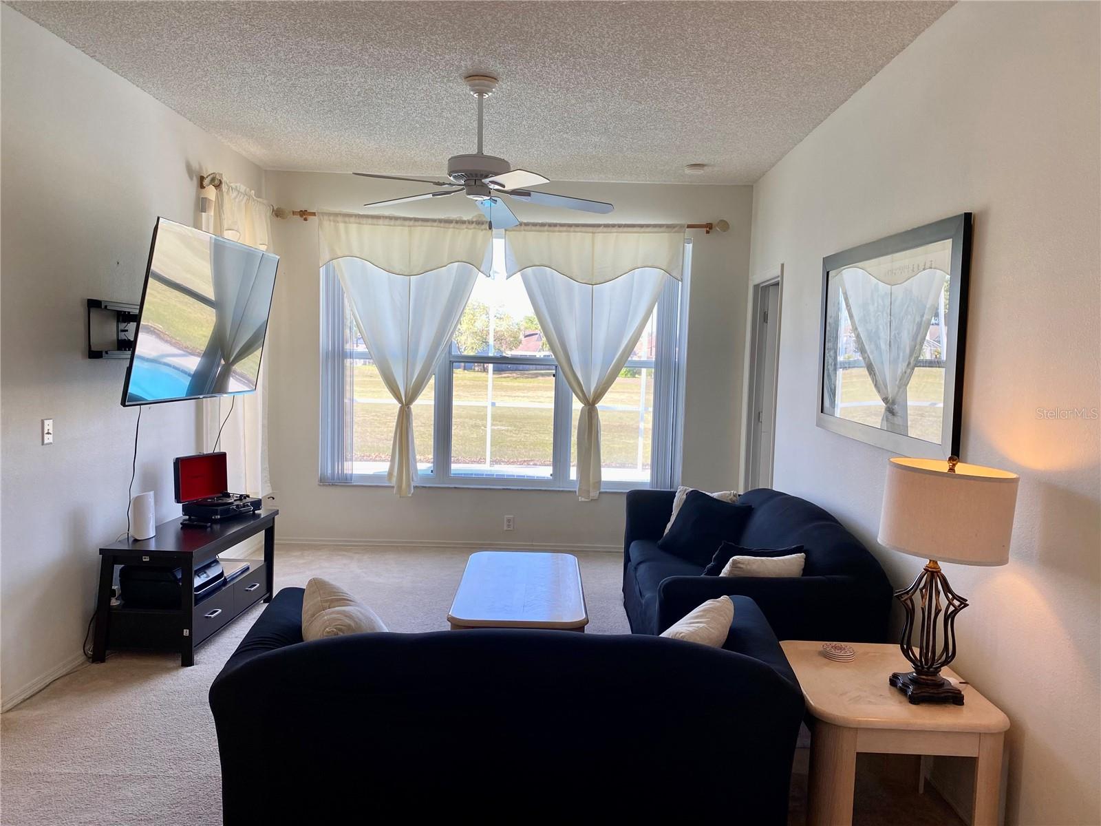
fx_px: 827
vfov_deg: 53.1
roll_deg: -1.7
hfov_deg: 67.3
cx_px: 550
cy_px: 413
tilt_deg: -4.4
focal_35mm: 26
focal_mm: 4.25
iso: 40
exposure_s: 1/121
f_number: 1.8
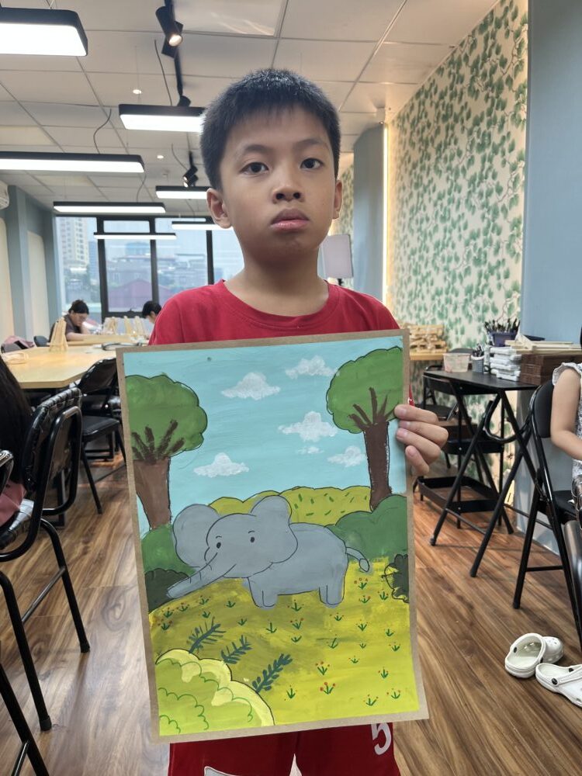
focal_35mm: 26
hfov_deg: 53.1
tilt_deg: -7.3
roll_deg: +0.8
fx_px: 583
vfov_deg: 67.3
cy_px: 388
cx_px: 291
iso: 50
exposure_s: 1/100
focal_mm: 5.1
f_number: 1.6
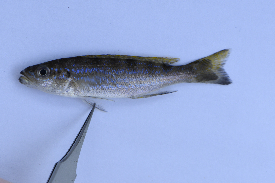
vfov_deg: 10.9
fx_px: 962
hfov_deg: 16.3
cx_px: 138
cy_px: 92
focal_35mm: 126
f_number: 10
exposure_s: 1/100
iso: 400
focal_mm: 105
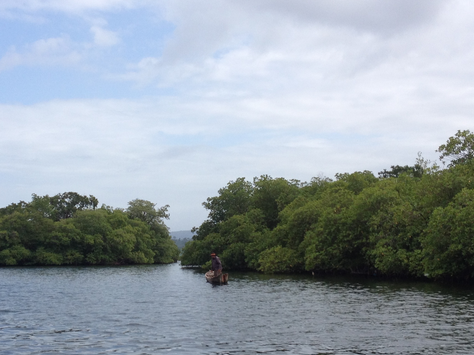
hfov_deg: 28.9
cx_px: 186
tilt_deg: +2.4
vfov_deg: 21.9
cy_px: 190
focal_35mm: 67
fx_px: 918
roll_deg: +1.2
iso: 50
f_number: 2.4
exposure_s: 1/1346
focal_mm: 4.28
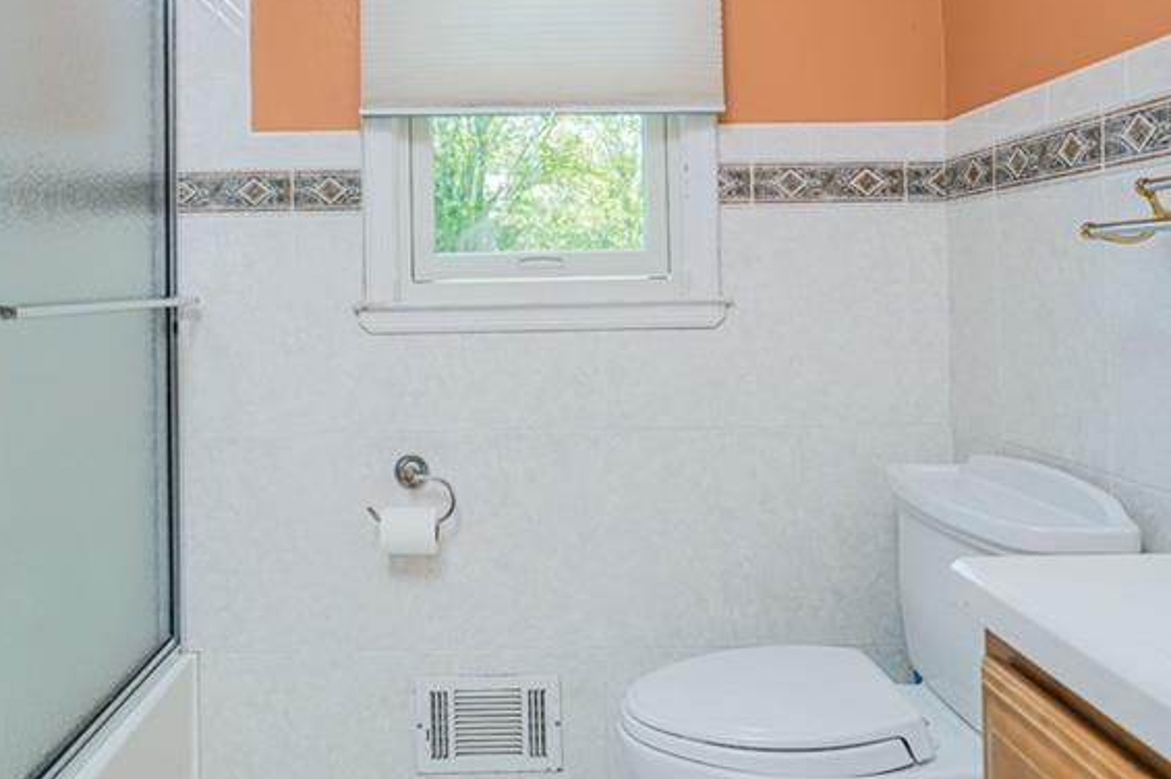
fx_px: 943
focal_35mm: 29
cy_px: 261
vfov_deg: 44.3
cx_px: 491
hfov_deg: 63.3
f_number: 4.5
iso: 64
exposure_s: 1/40
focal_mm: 16
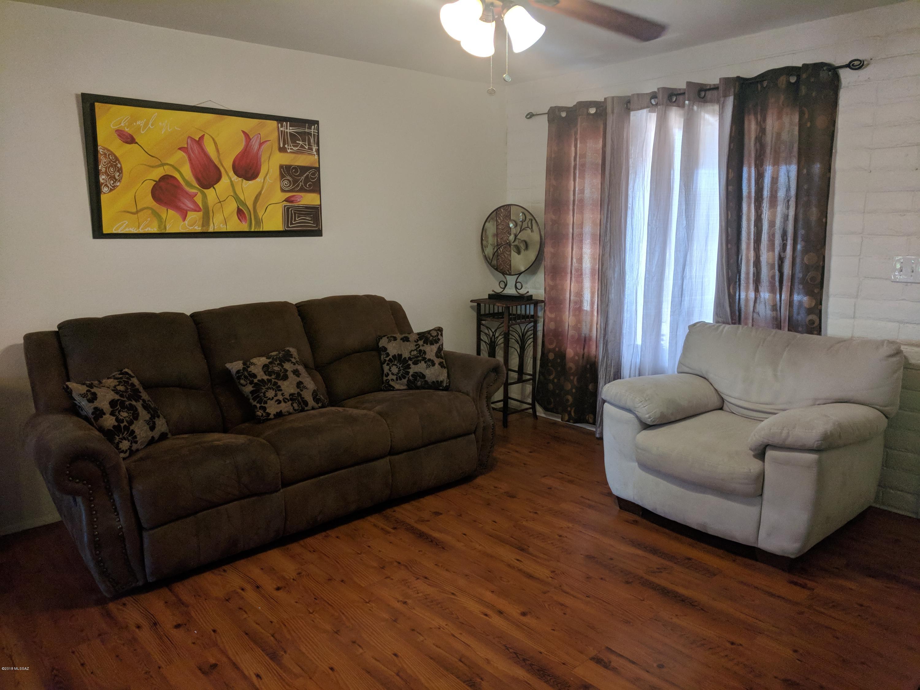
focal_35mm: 26
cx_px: 460
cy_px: 345
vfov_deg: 53.1
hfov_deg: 67.3
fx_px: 691
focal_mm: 4.67
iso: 213
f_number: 2
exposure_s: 1/120
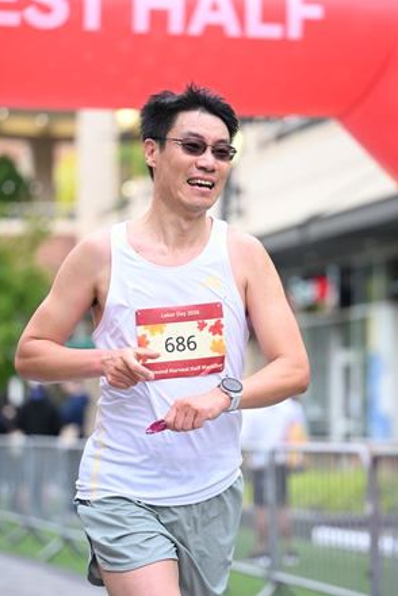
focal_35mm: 130
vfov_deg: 15.8
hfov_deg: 10.6
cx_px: 231
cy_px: 302
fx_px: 2152
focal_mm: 104
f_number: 2.8
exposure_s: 1/1250
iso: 1000
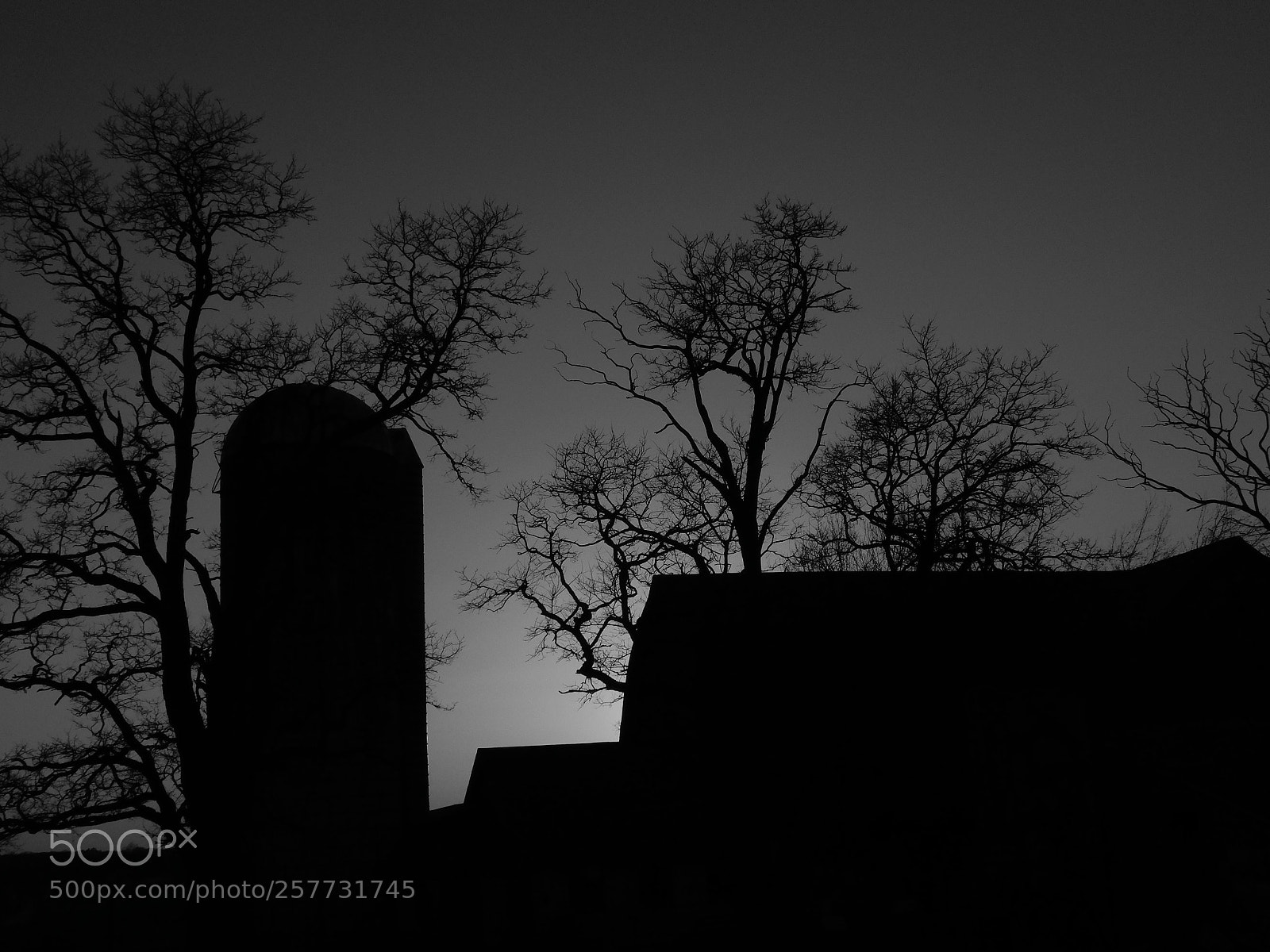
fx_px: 1468
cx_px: 635
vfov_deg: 36.0
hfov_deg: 46.8
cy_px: 476
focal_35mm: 40
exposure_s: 1/1500
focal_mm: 7.1
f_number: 7.2
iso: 125
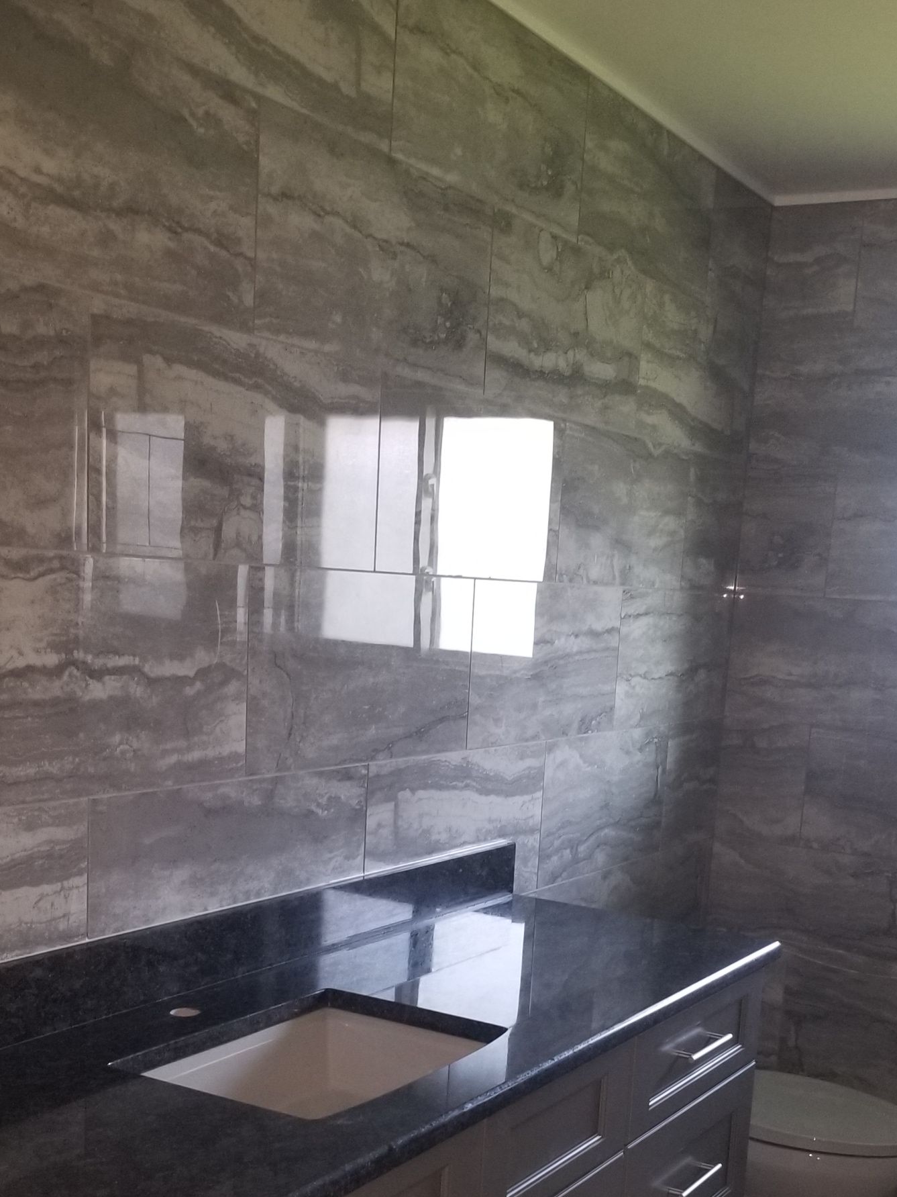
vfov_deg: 43.3
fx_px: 1451
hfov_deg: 34.3
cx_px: 499
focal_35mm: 42
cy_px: 902
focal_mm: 4.25
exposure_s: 1/25
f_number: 1.7
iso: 160
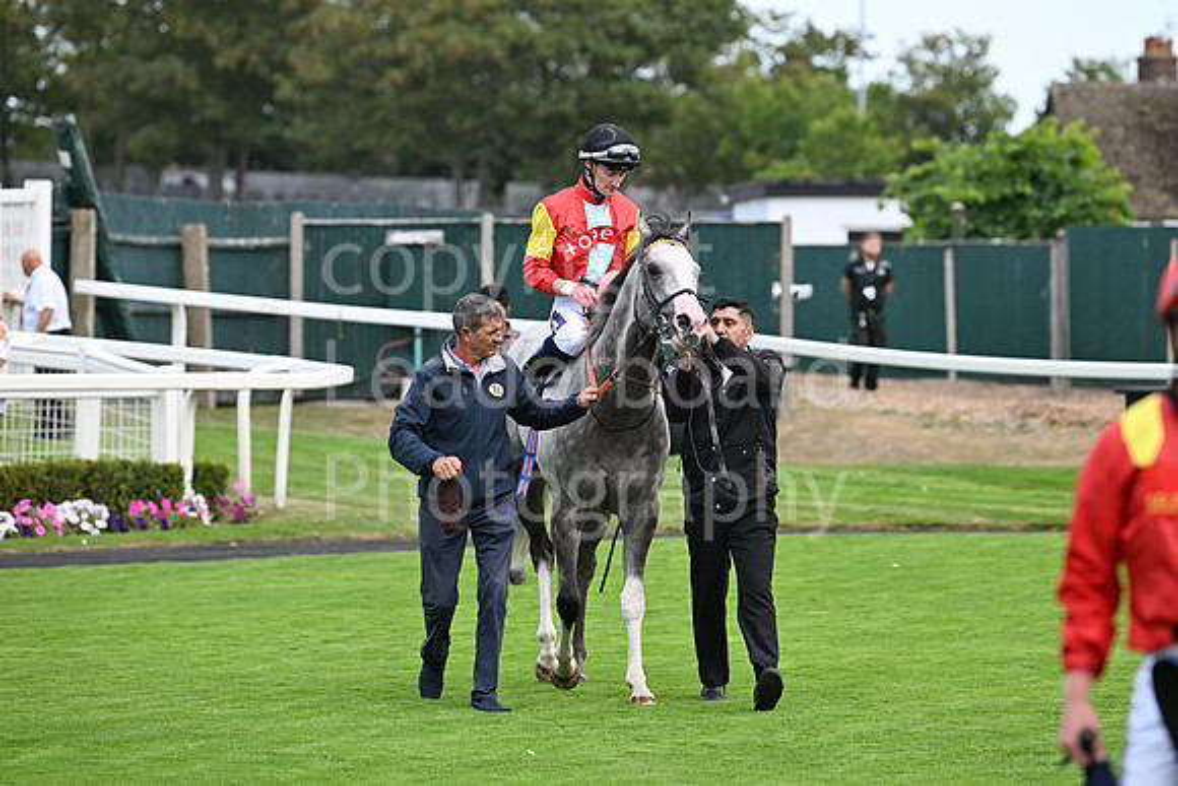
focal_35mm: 200
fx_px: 6546
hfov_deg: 10.3
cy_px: 393
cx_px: 589
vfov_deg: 6.9
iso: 800
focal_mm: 200
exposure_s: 1/2000
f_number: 4.5
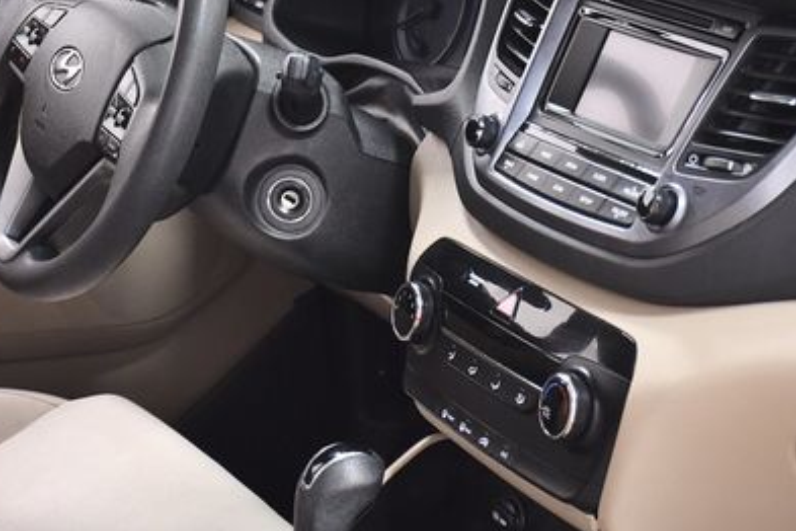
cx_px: 456
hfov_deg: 18.7
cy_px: 106
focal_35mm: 109
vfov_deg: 12.5
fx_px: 2410
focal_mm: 45
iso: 1250
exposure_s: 1/125
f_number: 4.5
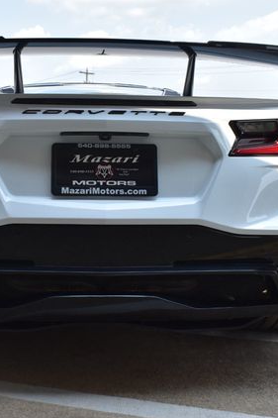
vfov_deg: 41.3
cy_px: 210
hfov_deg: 28.0
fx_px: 554
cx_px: 91
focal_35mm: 48
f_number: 11
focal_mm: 21
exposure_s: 1/400
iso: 400
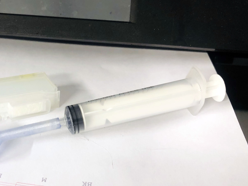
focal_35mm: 47
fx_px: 337
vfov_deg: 30.7
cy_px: 117
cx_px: 66
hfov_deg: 39.5
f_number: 1.8
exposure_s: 1/17
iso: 50
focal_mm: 4
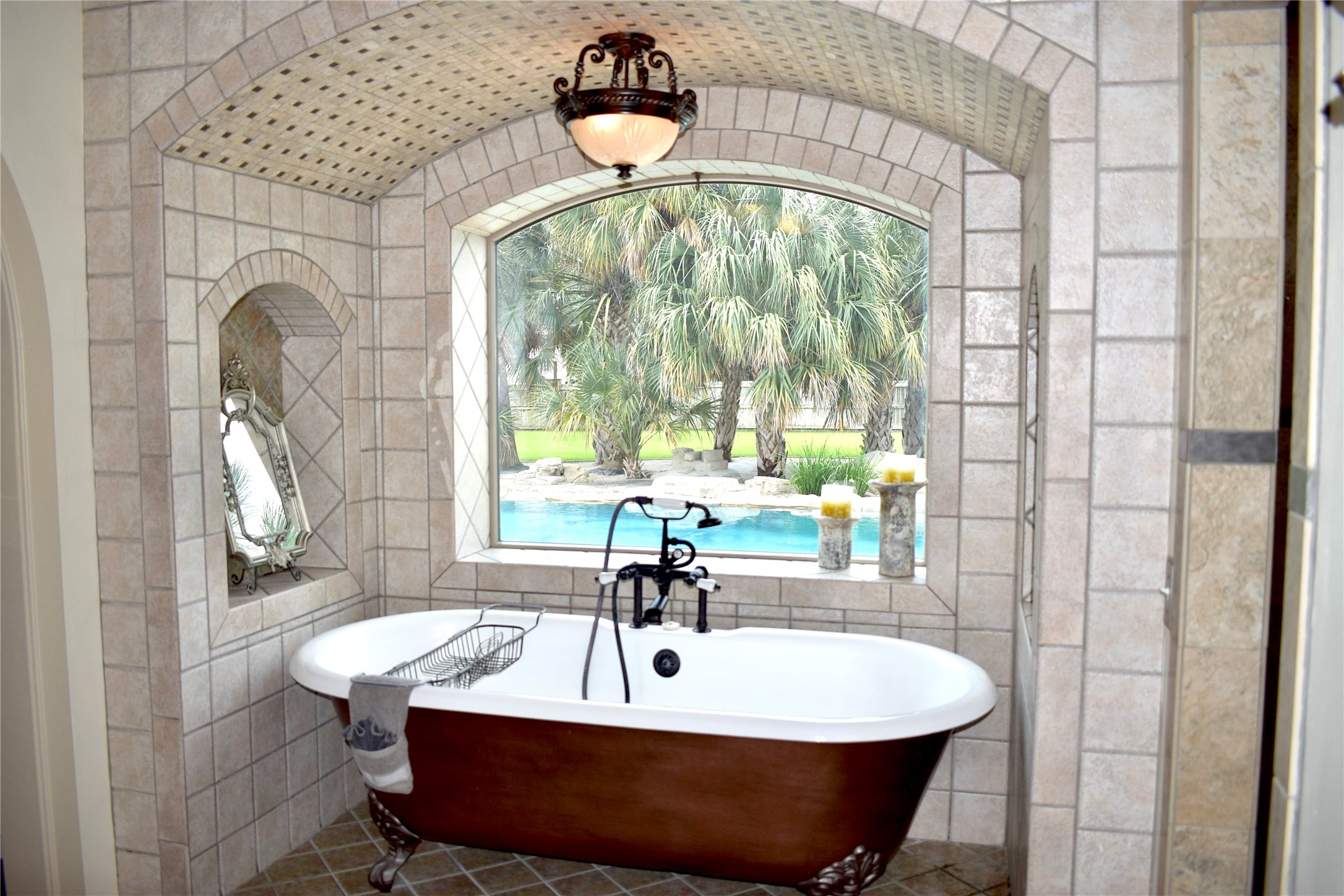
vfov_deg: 43.6
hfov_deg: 61.9
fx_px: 1120
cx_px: 672
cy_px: 448
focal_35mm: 30
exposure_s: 1/200
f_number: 4
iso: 100
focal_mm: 20
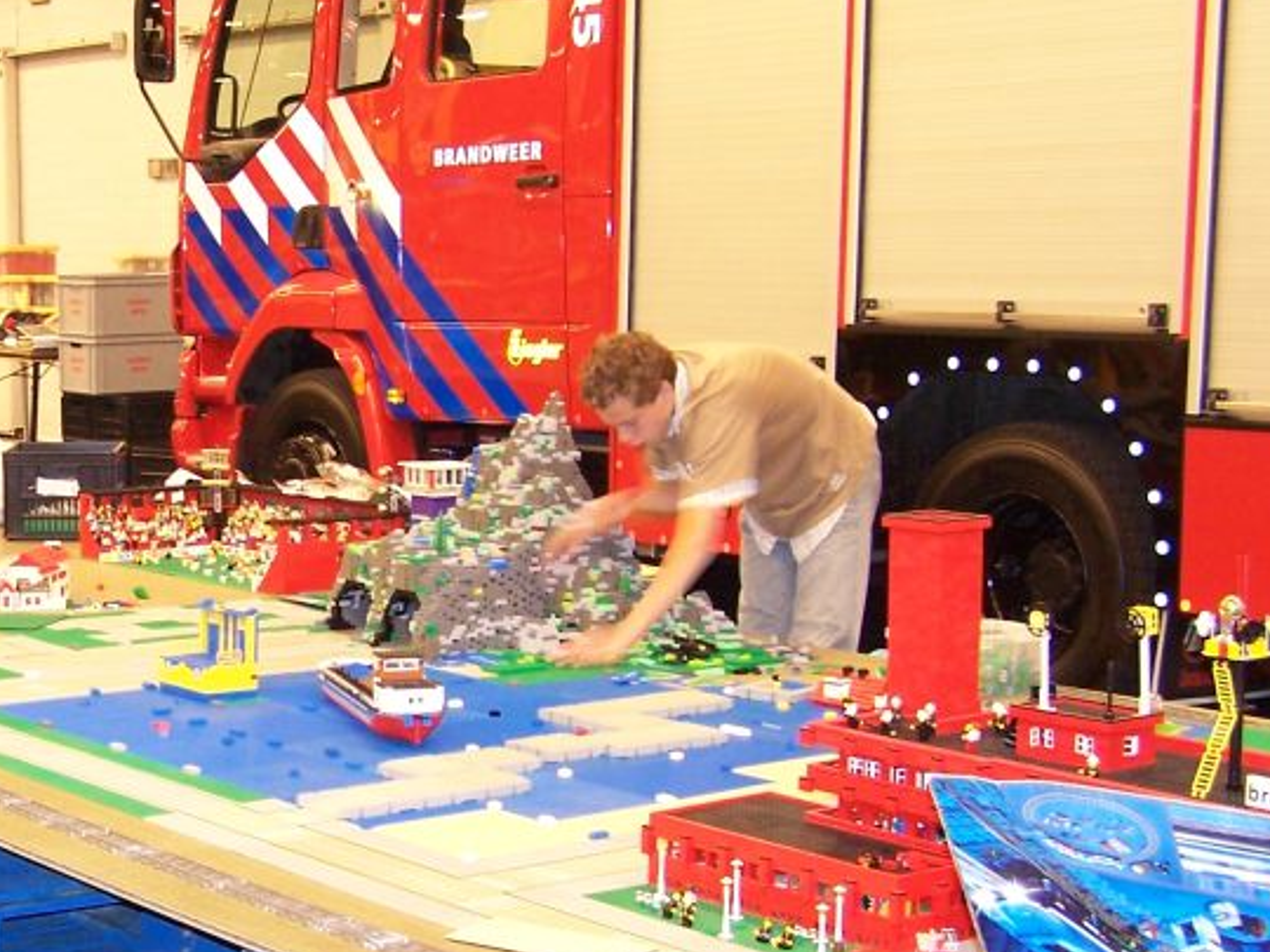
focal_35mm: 72
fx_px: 2642
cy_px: 611
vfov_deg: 20.4
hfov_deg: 26.2
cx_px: 141
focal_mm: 6.3
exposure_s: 1/4
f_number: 2.8
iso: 140
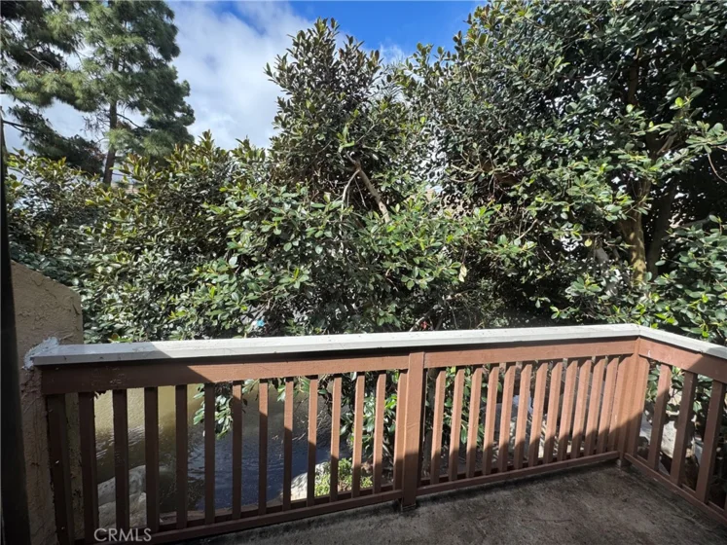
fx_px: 294
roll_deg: -2.3
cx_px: 364
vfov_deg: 85.7
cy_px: 272
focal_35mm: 14
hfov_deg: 102.1
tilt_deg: -6.0
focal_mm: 2.22
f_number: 2.2
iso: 40
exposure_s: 1/669
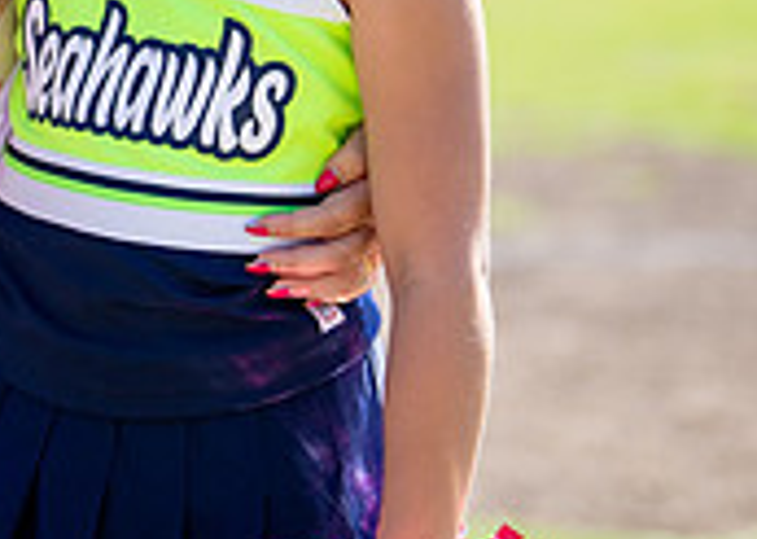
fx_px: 4272
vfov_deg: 7.1
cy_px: -139
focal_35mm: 199
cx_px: -220
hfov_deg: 9.9
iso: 250
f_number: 1.2
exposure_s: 1/8000
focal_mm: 50
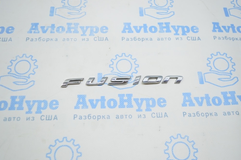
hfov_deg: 55.8
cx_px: 119
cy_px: 80
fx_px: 227
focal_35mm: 34
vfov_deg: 38.8
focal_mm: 22
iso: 400
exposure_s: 1/60
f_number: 3.8
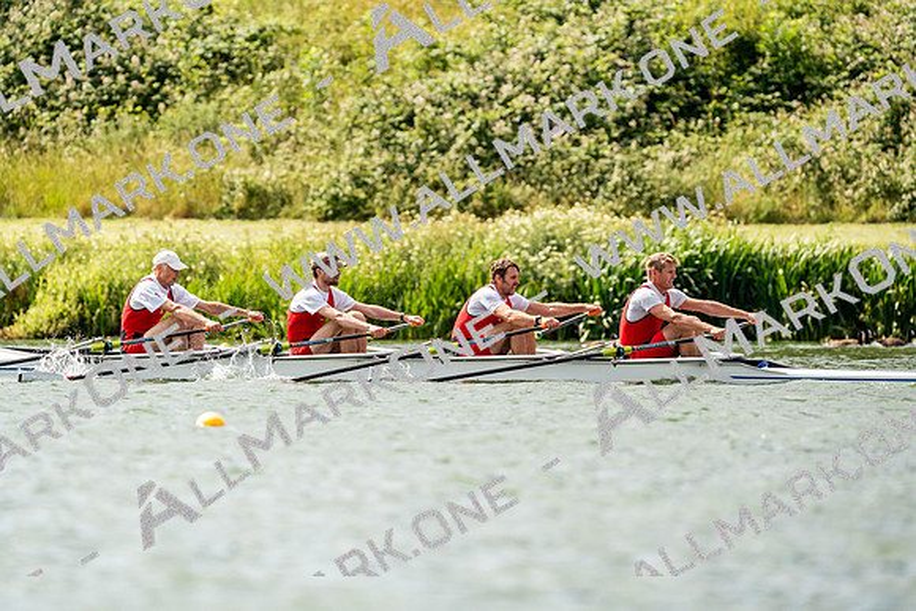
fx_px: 9442
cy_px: 306
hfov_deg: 5.6
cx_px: 458
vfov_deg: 3.7
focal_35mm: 371
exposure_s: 1/2000
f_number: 6.3
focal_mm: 371
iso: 320
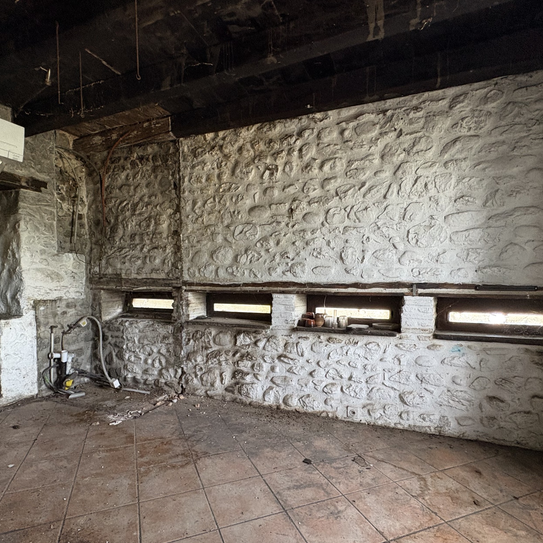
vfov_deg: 74.7
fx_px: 355
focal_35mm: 20
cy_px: 293
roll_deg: +1.4
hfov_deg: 74.8
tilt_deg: -2.0
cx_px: 258
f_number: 2.2
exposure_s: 1/60
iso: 500
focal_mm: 2.22
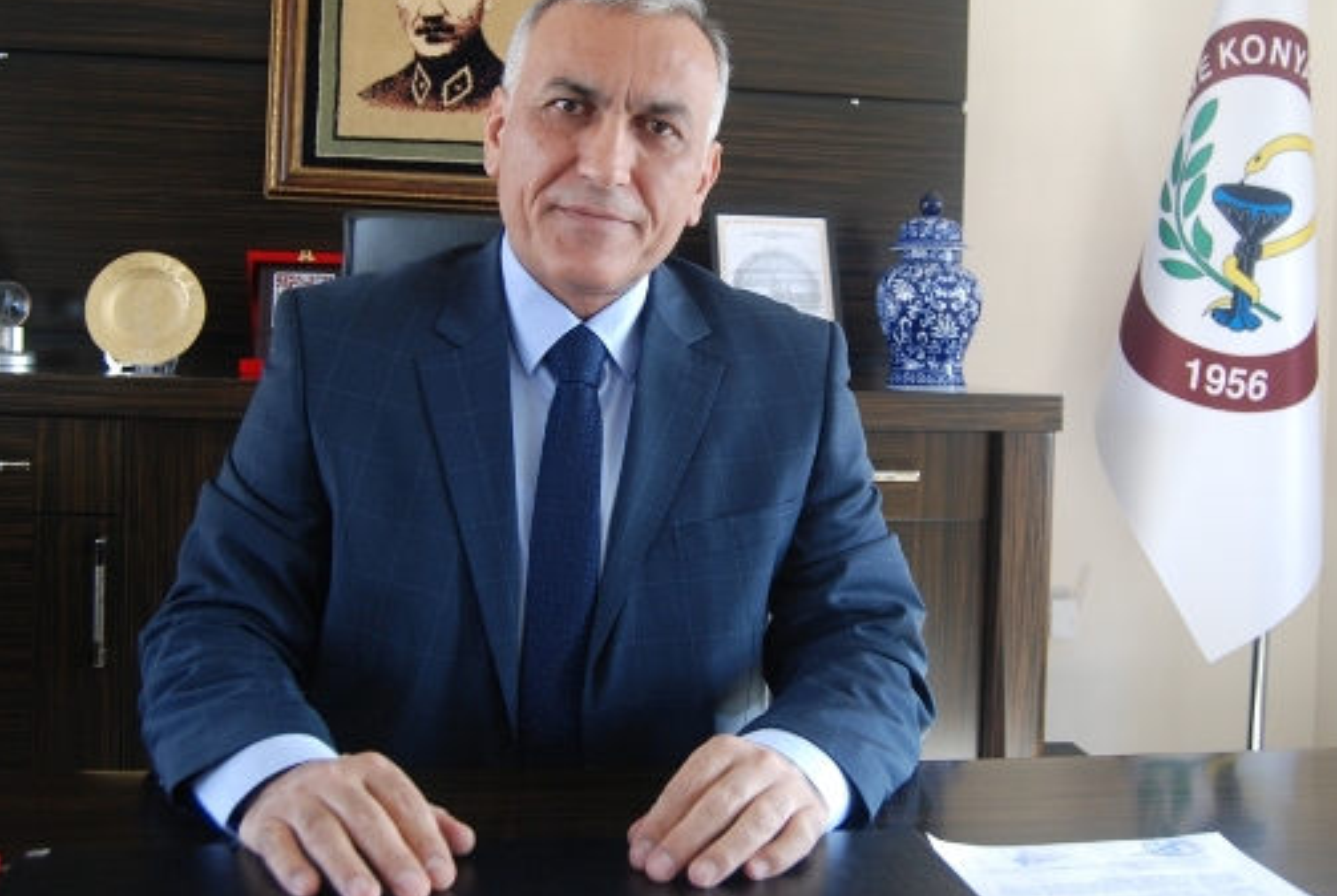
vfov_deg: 31.9
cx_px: 691
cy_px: 344
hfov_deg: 46.3
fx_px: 1562
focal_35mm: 42
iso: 400
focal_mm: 22
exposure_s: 1/60
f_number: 4
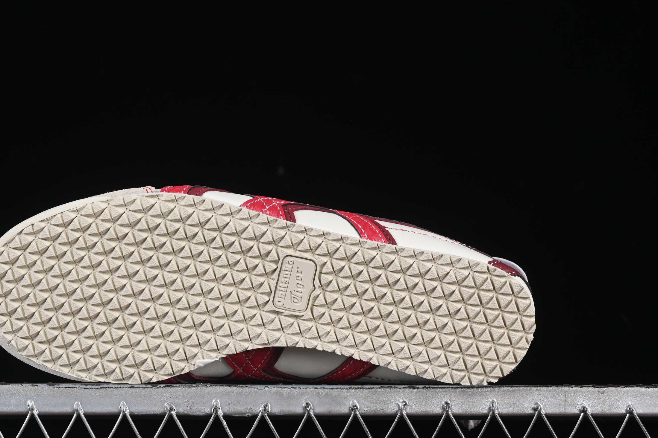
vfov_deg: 14.4
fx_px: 1736
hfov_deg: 21.4
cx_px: 258
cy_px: 210
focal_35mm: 95
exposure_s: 1/80
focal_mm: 50
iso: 160
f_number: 8
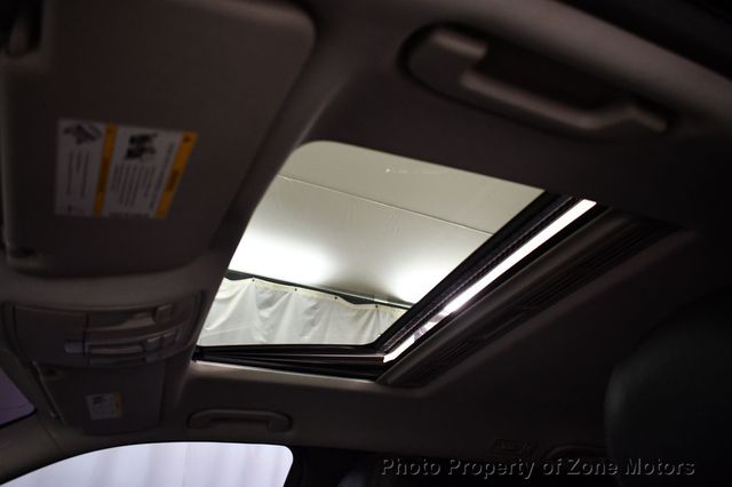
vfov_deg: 43.6
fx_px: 610
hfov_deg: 62.0
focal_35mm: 30
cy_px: 244
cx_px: 366
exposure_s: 1/125
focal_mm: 20
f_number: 3.5
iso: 1400
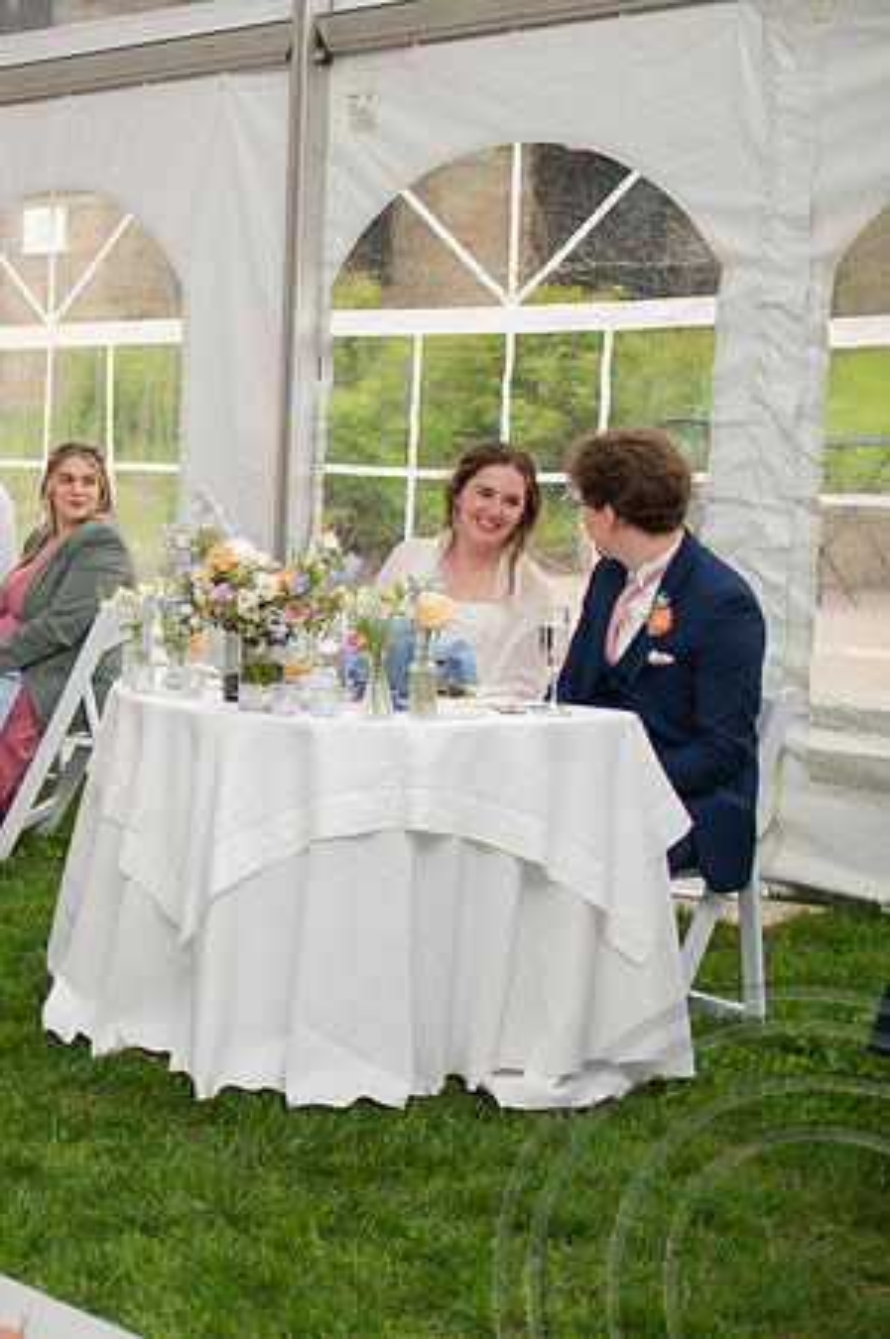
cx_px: -320
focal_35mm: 63
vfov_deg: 31.8
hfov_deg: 19.5
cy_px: 670
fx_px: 2351
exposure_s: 1/200
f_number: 3.2
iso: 450
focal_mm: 35
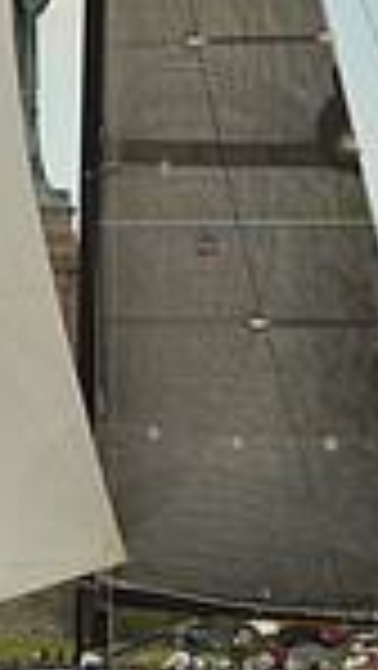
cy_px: 63
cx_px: 133
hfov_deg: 3.2
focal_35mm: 376
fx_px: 6688
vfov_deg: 5.7
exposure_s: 1/1000
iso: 320
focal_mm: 92
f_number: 9
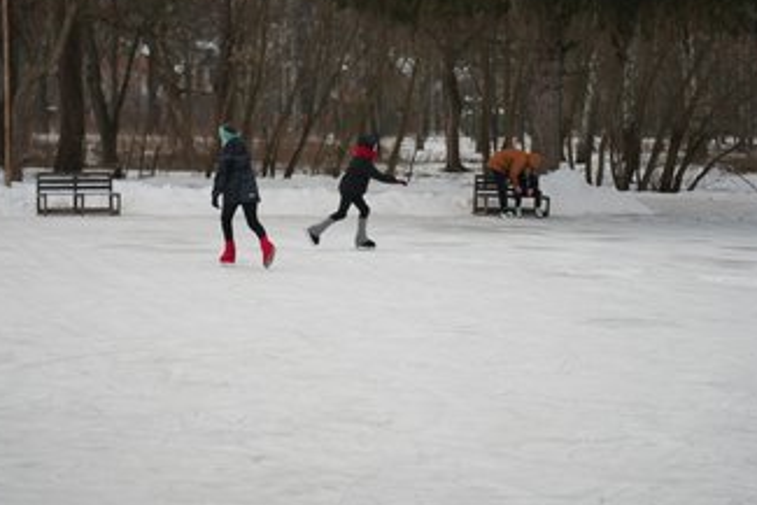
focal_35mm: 85
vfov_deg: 16.1
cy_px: 201
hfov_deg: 23.9
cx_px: 359
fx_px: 1788
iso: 160
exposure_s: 1/200
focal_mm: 69
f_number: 2.8
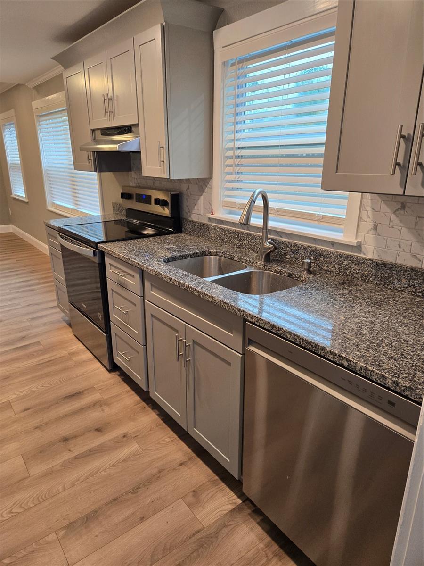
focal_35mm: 23
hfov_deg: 58.9
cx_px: 212
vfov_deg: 73.9
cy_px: 283
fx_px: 376
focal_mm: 5.4
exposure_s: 1/120
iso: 160
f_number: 1.8
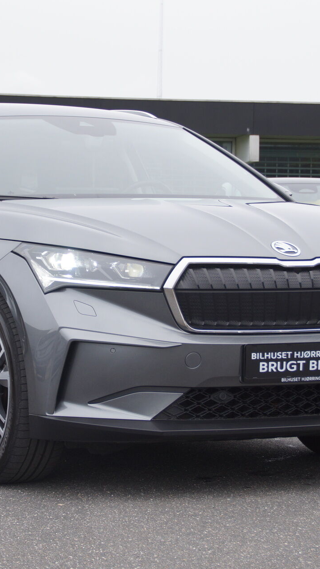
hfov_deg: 11.3
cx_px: 106
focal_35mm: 107
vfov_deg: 20.0
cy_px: 284
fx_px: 1611
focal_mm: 45
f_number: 4.5
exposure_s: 1/80
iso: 160
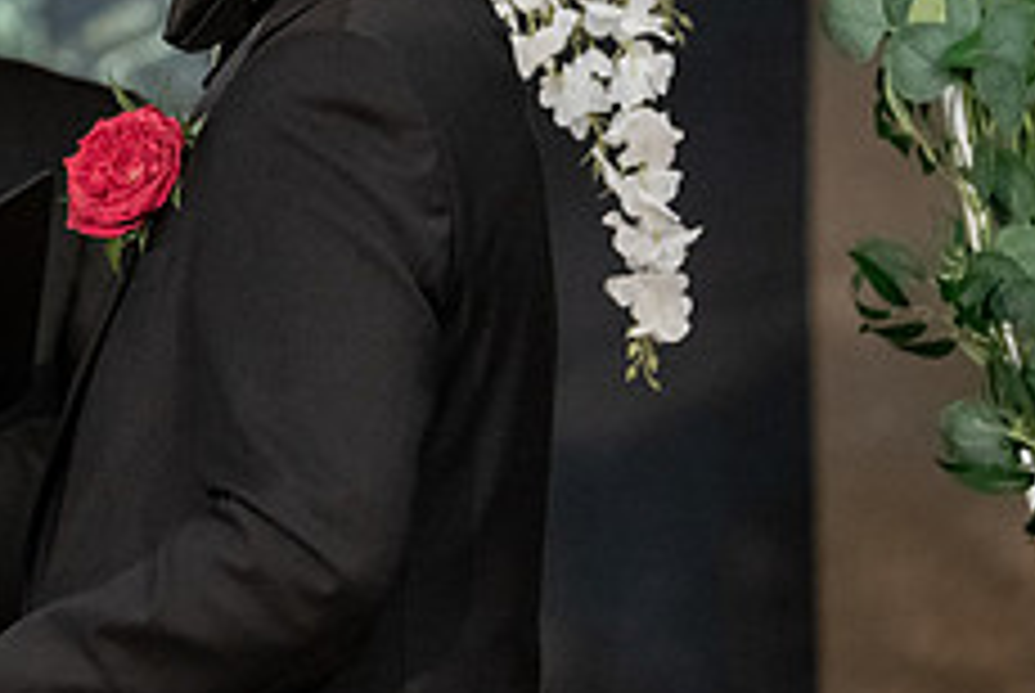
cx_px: -216
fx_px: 12321
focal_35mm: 428
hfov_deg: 4.8
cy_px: 119
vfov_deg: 3.2
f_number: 4
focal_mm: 170
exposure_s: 1/250
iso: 8000
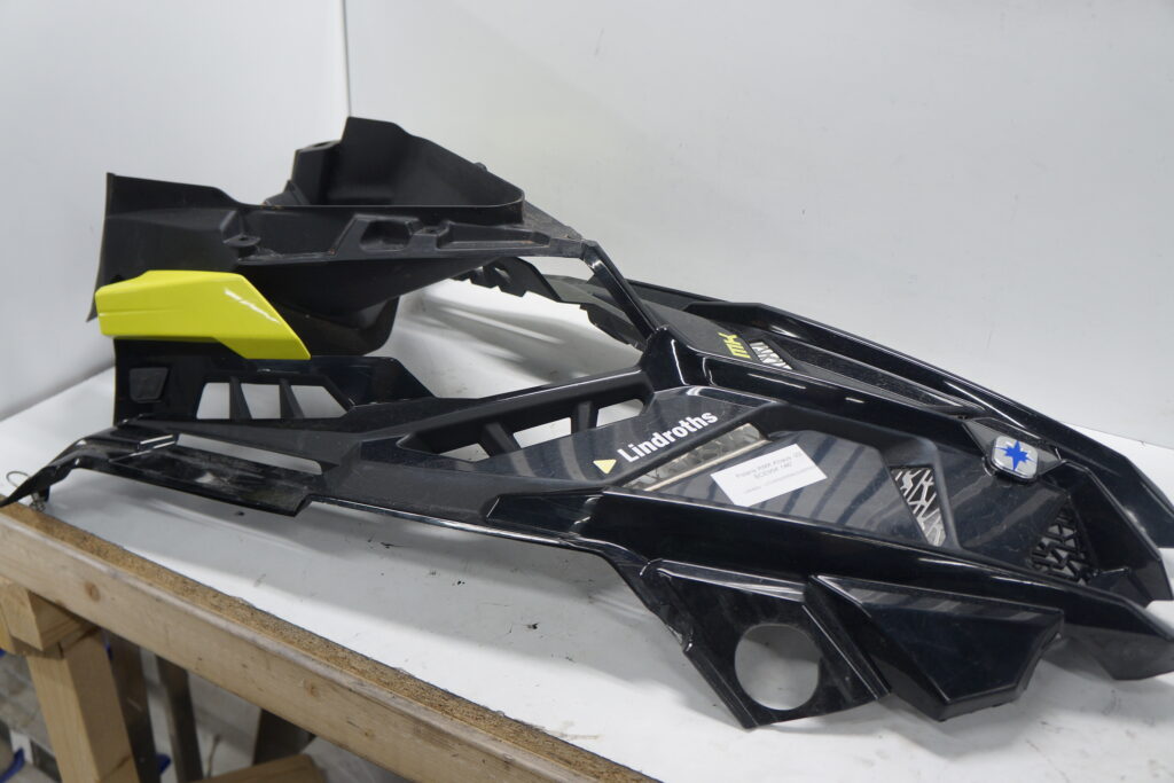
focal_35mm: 30
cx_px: 587
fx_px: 978
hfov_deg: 61.9
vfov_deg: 43.6
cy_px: 392
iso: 250
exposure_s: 1/60
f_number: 4
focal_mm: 20
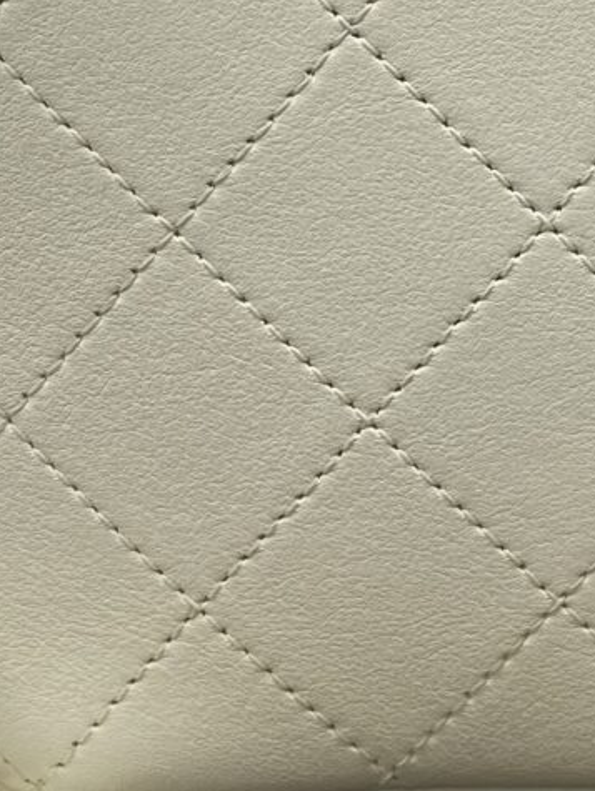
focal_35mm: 140
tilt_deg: -17.5
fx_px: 3204
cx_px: 525
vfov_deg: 14.0
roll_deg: -1.2
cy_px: 98
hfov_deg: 10.6
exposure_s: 1/100
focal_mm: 4.25
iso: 40
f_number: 1.8
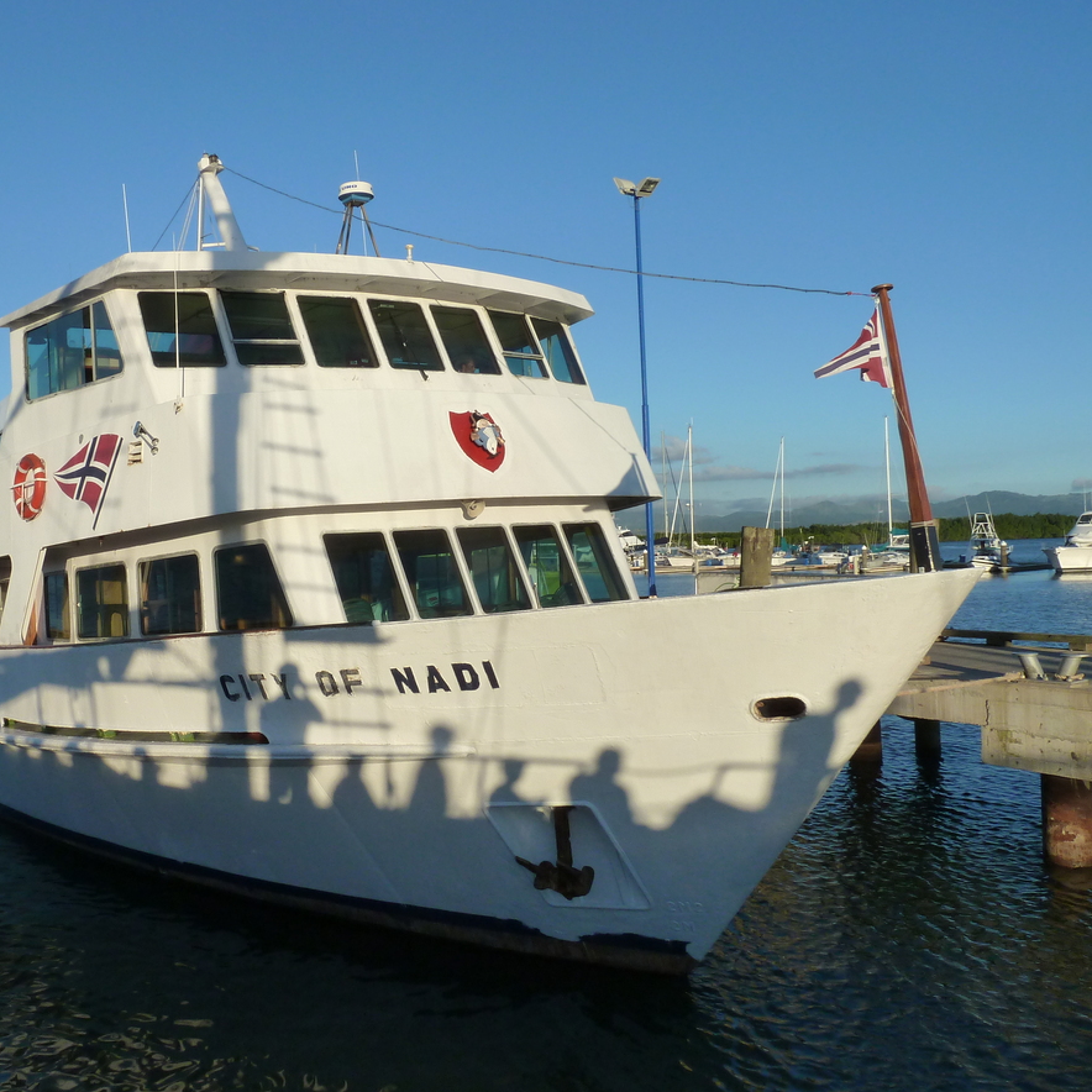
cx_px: 380
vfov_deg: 54.0
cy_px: 541
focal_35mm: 30
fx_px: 1071
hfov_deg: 53.2
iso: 125
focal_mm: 4.1
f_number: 5
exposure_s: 1/400
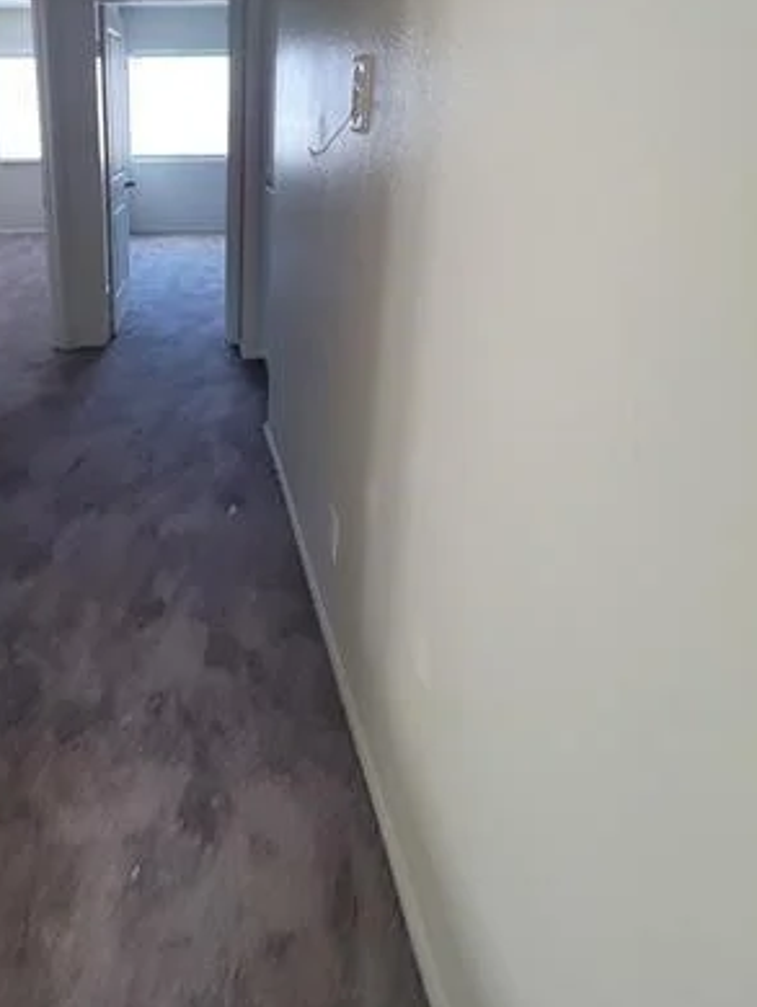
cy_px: 266
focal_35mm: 20
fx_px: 583
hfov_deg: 62.1
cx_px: 186
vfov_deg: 76.4
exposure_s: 1/60
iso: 200
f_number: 2.2
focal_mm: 2.2
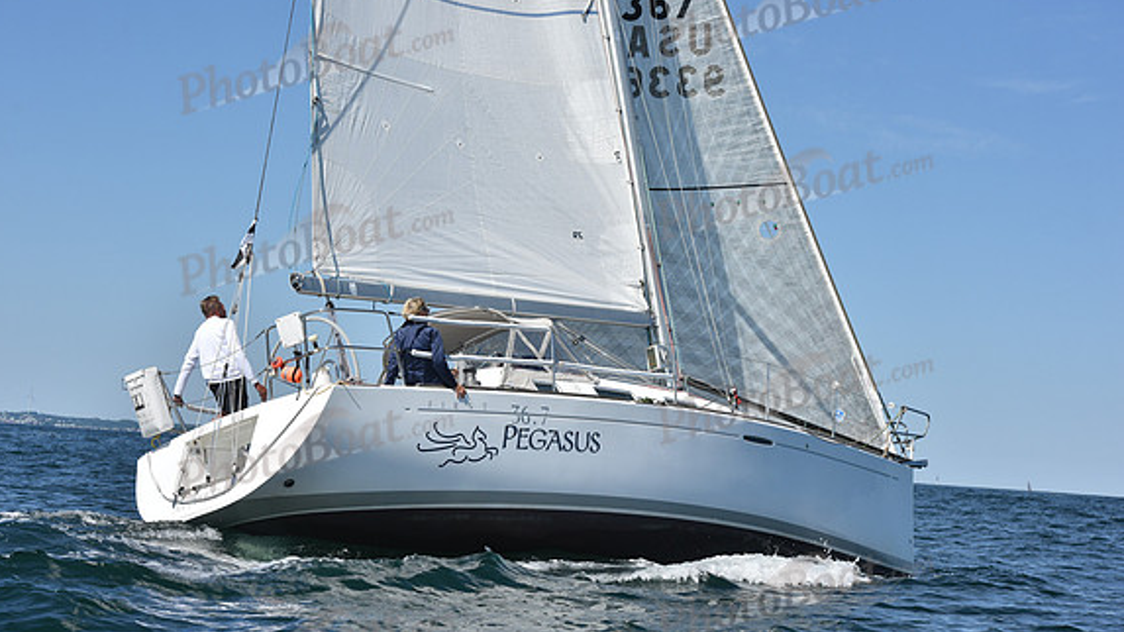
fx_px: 2592
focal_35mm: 87
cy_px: 319
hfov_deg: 24.5
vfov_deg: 13.9
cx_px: 557
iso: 250
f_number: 8
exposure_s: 1/1600
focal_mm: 82
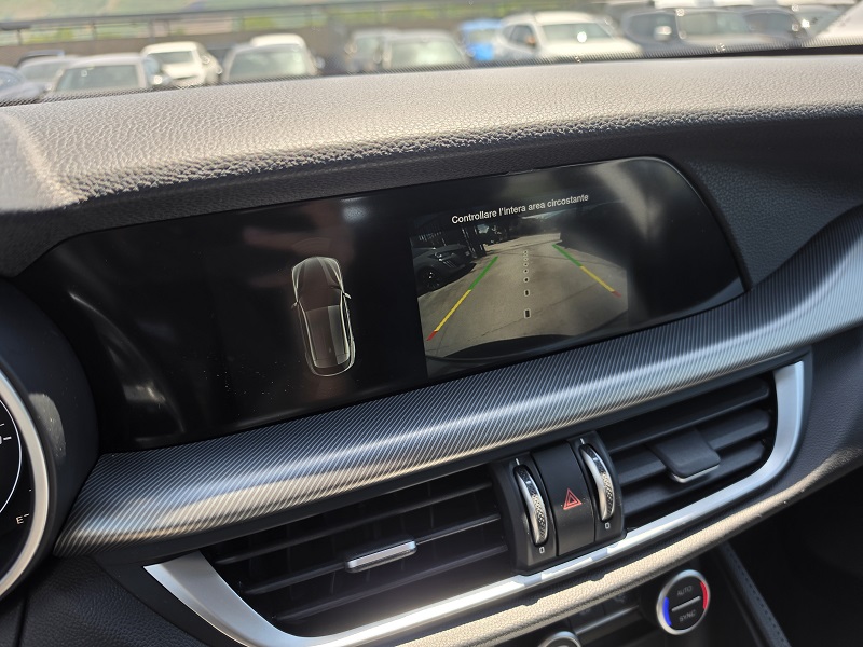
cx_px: 432
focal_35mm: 23
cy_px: 324
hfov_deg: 73.9
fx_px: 573
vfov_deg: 58.9
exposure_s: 1/178
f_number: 1.4
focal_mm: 6.5
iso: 12
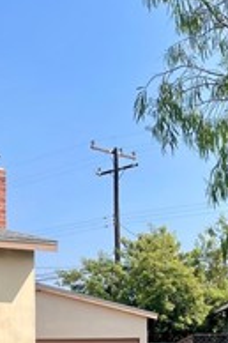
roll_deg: +0.0
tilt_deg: -4.4
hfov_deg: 15.8
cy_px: 442
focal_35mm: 86
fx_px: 818
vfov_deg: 21.5
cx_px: 74
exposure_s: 1/2545
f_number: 1.6
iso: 32
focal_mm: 5.1
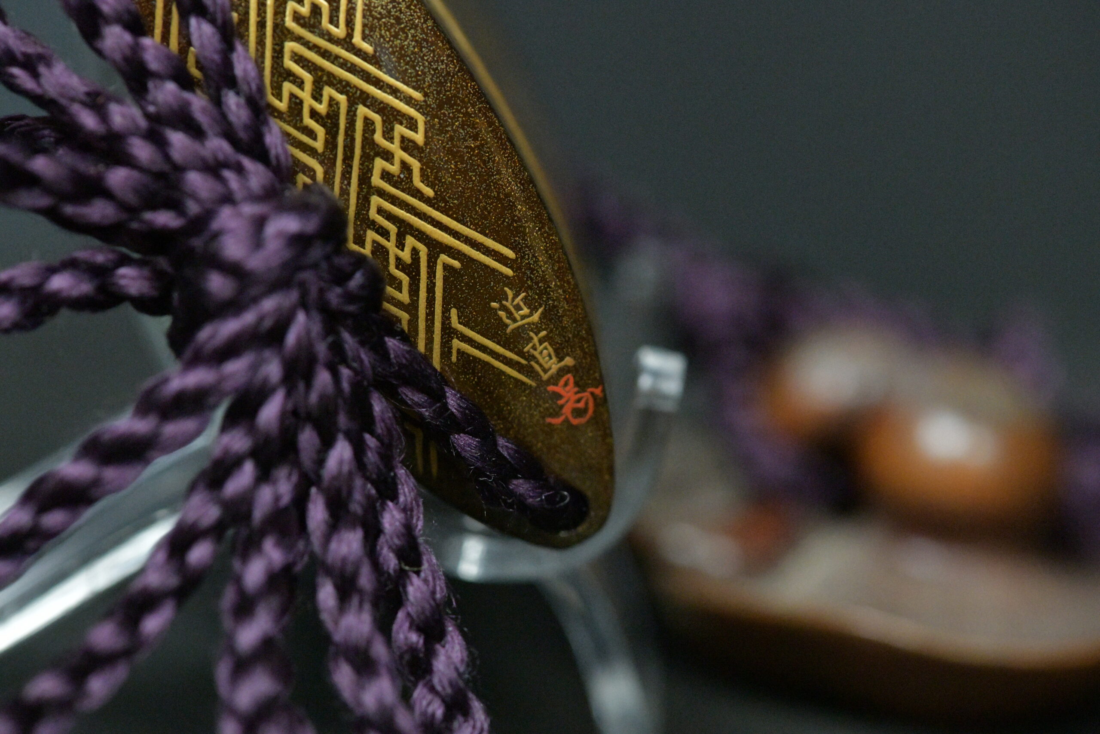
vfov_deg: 13.0
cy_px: 367
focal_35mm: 105
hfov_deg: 19.5
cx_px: 550
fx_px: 3208
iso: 18000
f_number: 10
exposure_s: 1/125
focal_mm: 105
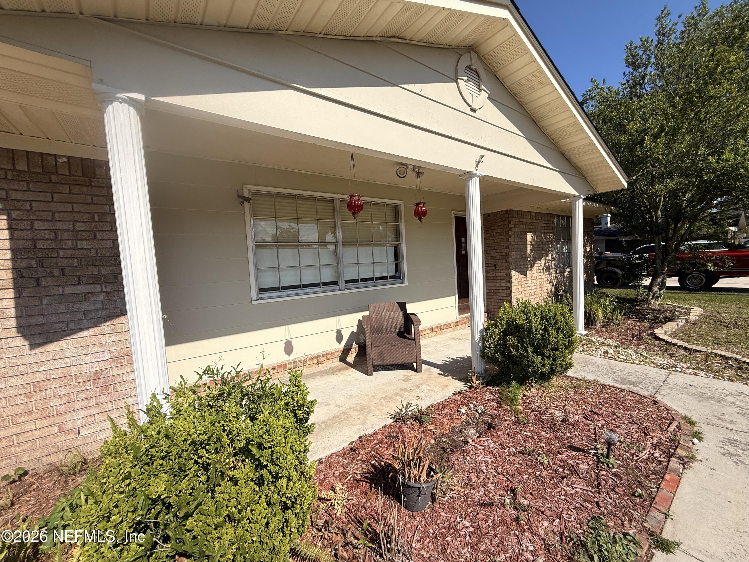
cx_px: 374
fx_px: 303
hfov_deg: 102.1
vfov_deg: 85.7
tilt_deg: -0.1
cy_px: 281
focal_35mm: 14
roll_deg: +1.8
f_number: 2.2
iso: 50
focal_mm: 2.22
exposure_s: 1/2410
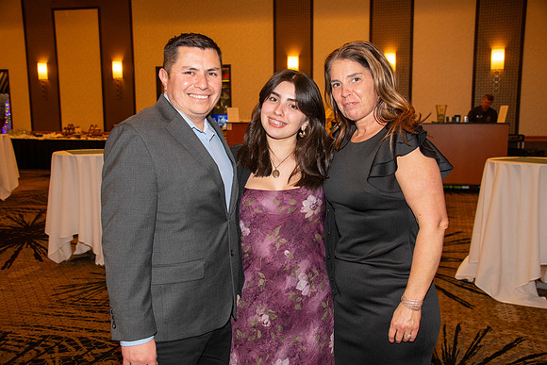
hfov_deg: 50.7
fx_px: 577
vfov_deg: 35.1
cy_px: 182
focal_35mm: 38
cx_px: 274
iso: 2000
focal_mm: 38
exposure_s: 1/60
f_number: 5.6
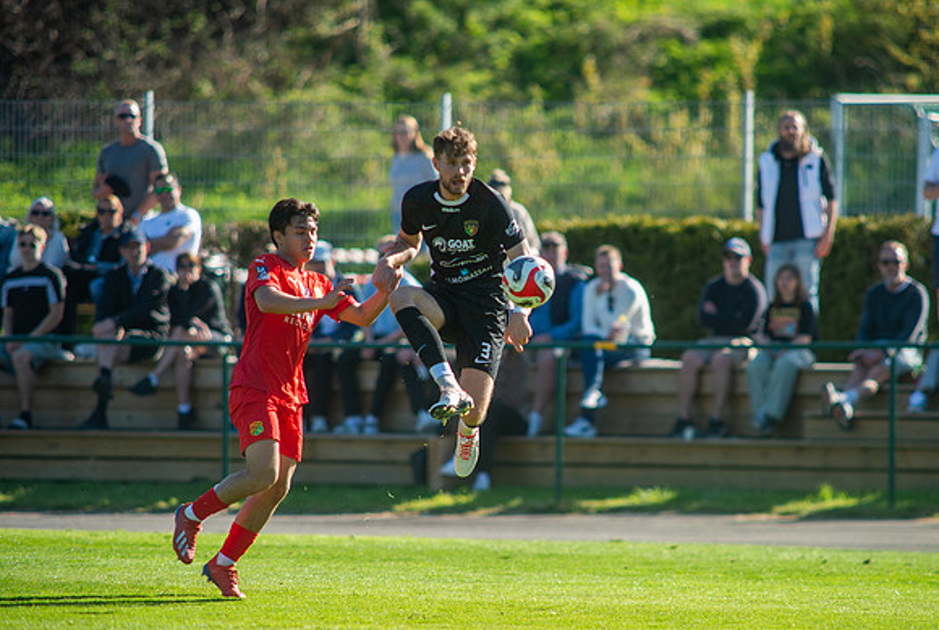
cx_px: 531
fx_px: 12448
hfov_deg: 4.3
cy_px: 353
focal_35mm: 476
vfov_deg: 2.9
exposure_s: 1/1600
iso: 400
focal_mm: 420
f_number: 4
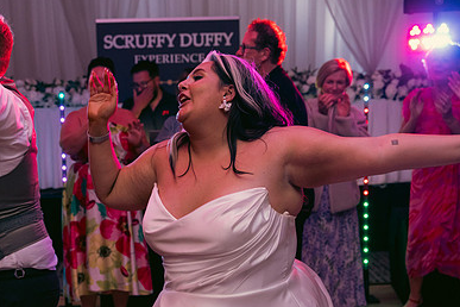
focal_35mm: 60
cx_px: 169
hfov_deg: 33.2
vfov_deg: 22.6
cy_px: 196
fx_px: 767
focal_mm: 40
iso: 2500
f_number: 3.5
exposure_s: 1/160
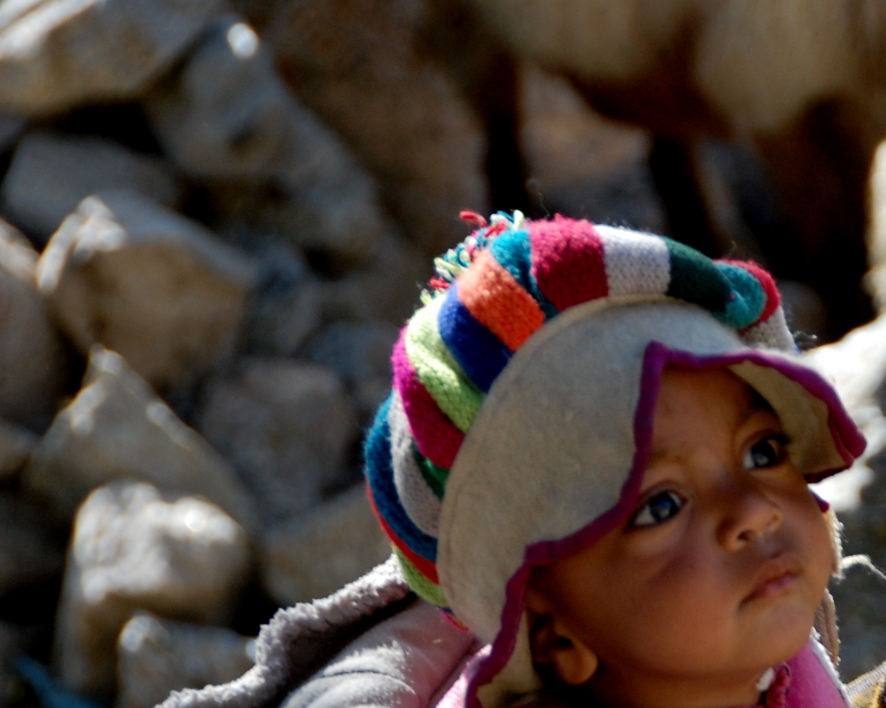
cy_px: 535
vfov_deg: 4.8
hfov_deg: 6.0
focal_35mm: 321
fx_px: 8417
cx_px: 918
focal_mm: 105
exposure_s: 1/320
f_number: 5.6
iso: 400
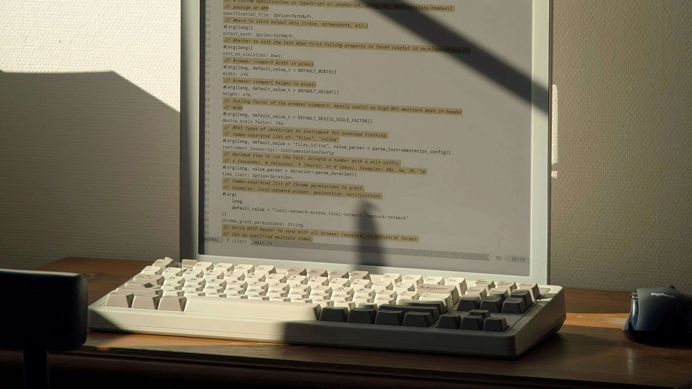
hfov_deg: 12.7
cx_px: 346
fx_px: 3119
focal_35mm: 170
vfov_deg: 7.1
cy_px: -18
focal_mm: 19
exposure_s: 1/129
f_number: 3.5
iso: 18
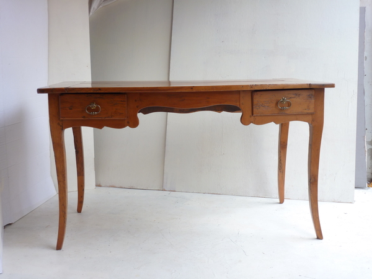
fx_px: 451
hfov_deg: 44.8
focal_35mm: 42
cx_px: 186
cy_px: 140
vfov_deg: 34.3
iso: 80
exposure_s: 1/30
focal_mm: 6.9
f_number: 3.7
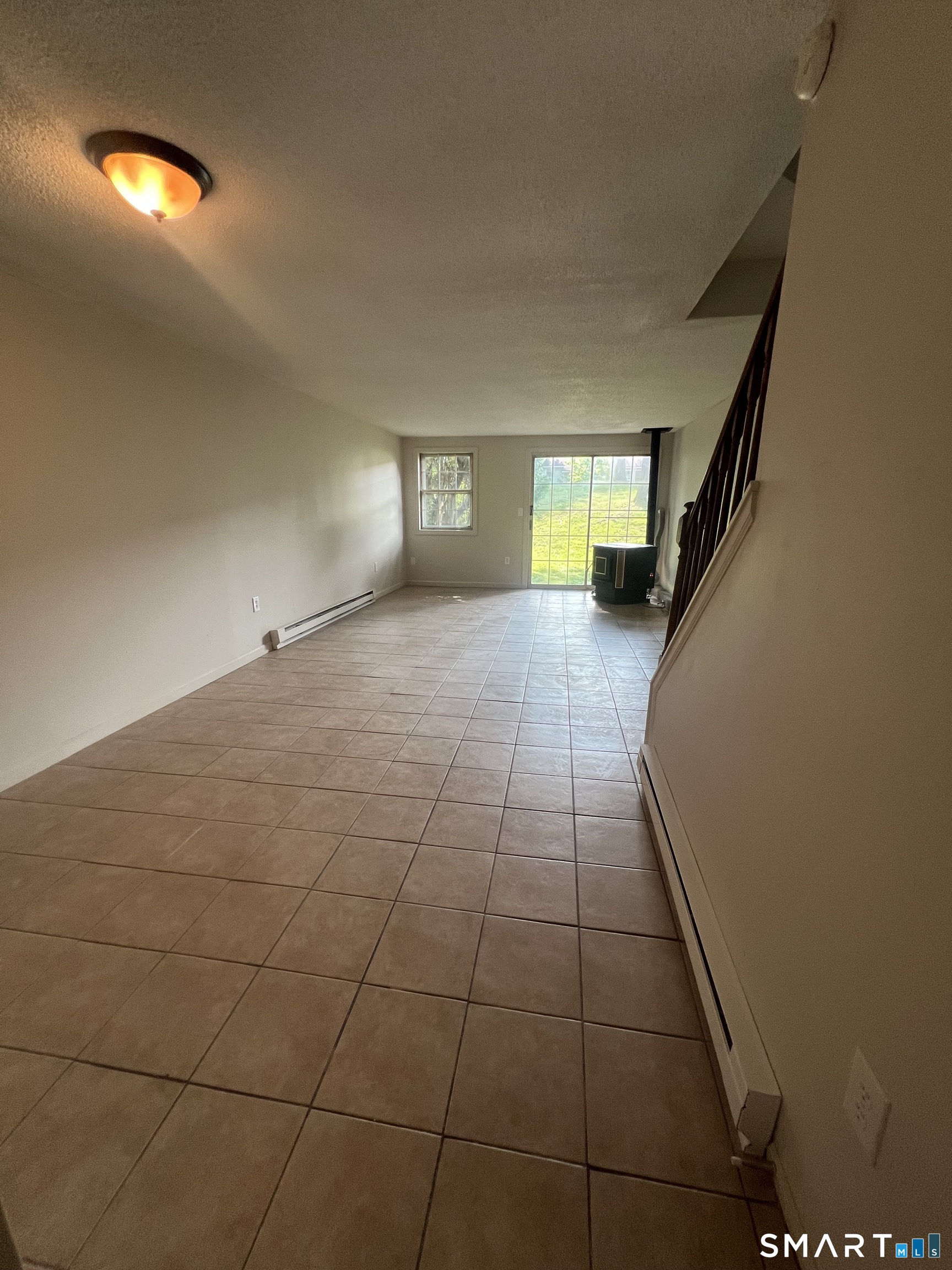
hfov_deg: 89.9
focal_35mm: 13
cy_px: 635
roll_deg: +0.1
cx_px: 476
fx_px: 477
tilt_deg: -14.6
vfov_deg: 106.2
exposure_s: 1/120
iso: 125
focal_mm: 1.57
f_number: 1.8
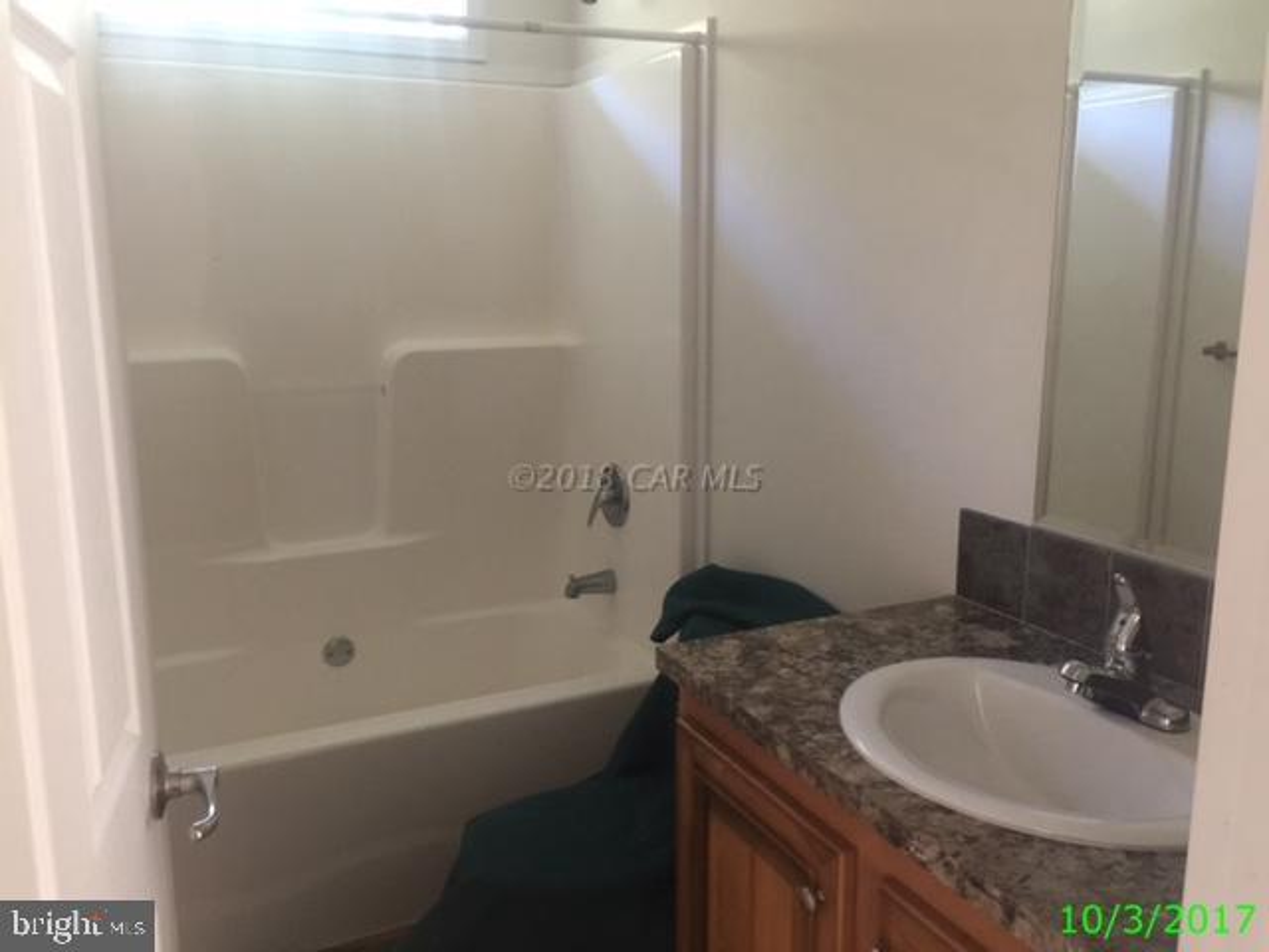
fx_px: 1063
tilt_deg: -12.6
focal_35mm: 29
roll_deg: -1.0
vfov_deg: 48.2
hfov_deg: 61.7
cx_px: 634
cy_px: 476
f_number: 2.2
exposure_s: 1/10
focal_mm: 4.15
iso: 100
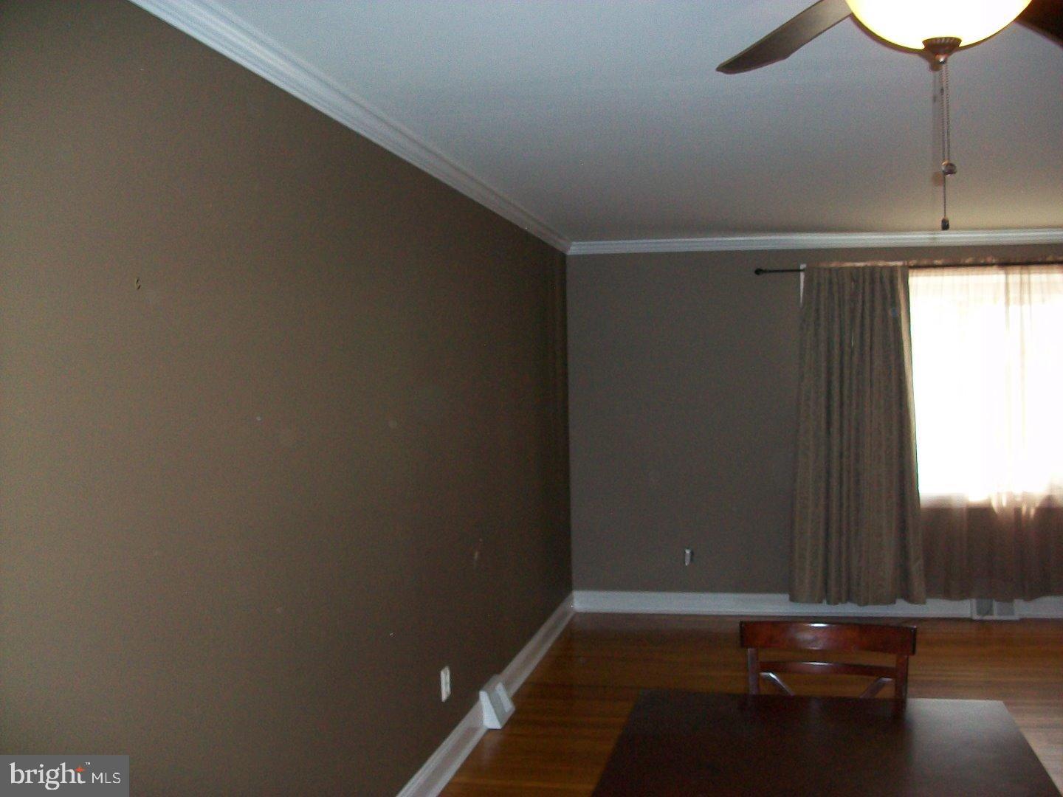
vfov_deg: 41.8
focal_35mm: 34
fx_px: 1044
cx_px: 532
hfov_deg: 54.0
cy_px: 398
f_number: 2.8
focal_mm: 5.7
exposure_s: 1/60
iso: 160
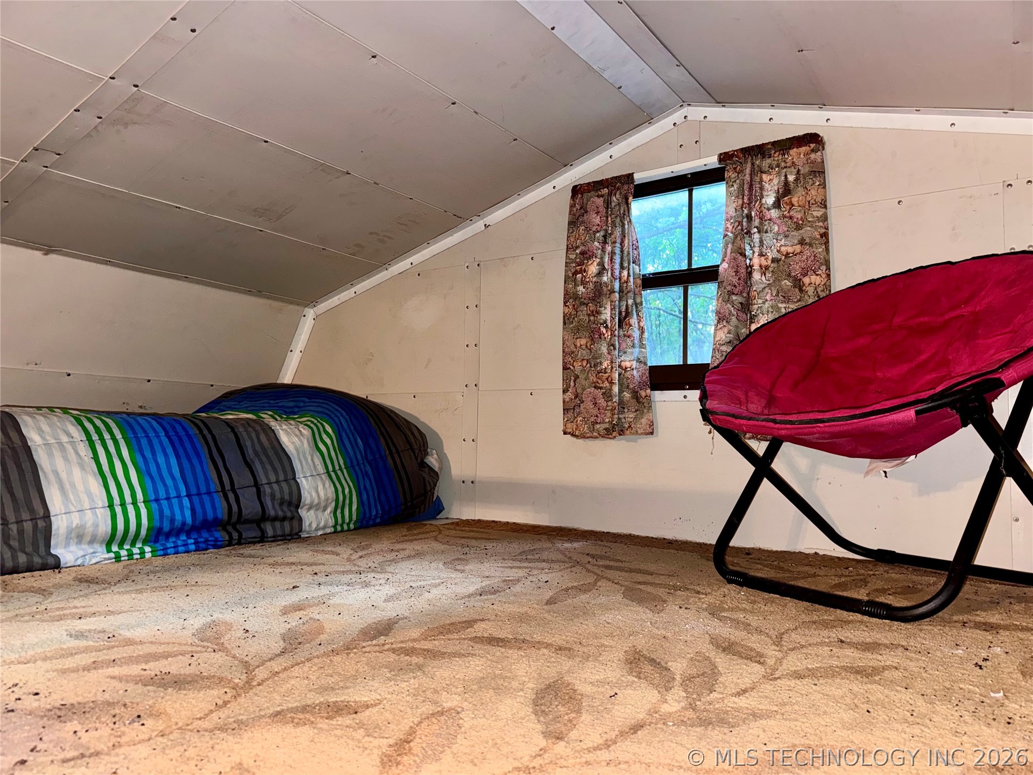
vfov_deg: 56.8
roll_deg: -0.7
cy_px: 388
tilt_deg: +4.2
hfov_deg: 71.6
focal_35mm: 24
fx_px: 716
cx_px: 516
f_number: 1.78
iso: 125
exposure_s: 1/11
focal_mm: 6.76
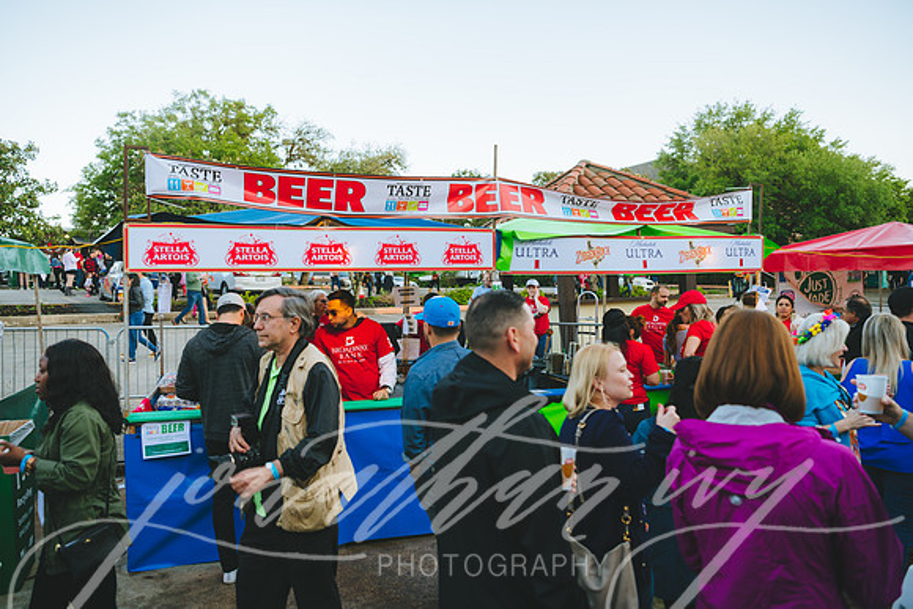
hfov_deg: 67.4
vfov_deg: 48.0
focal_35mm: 27
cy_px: 304
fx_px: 685
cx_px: 456
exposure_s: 1/160
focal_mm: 27
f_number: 3.5
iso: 160
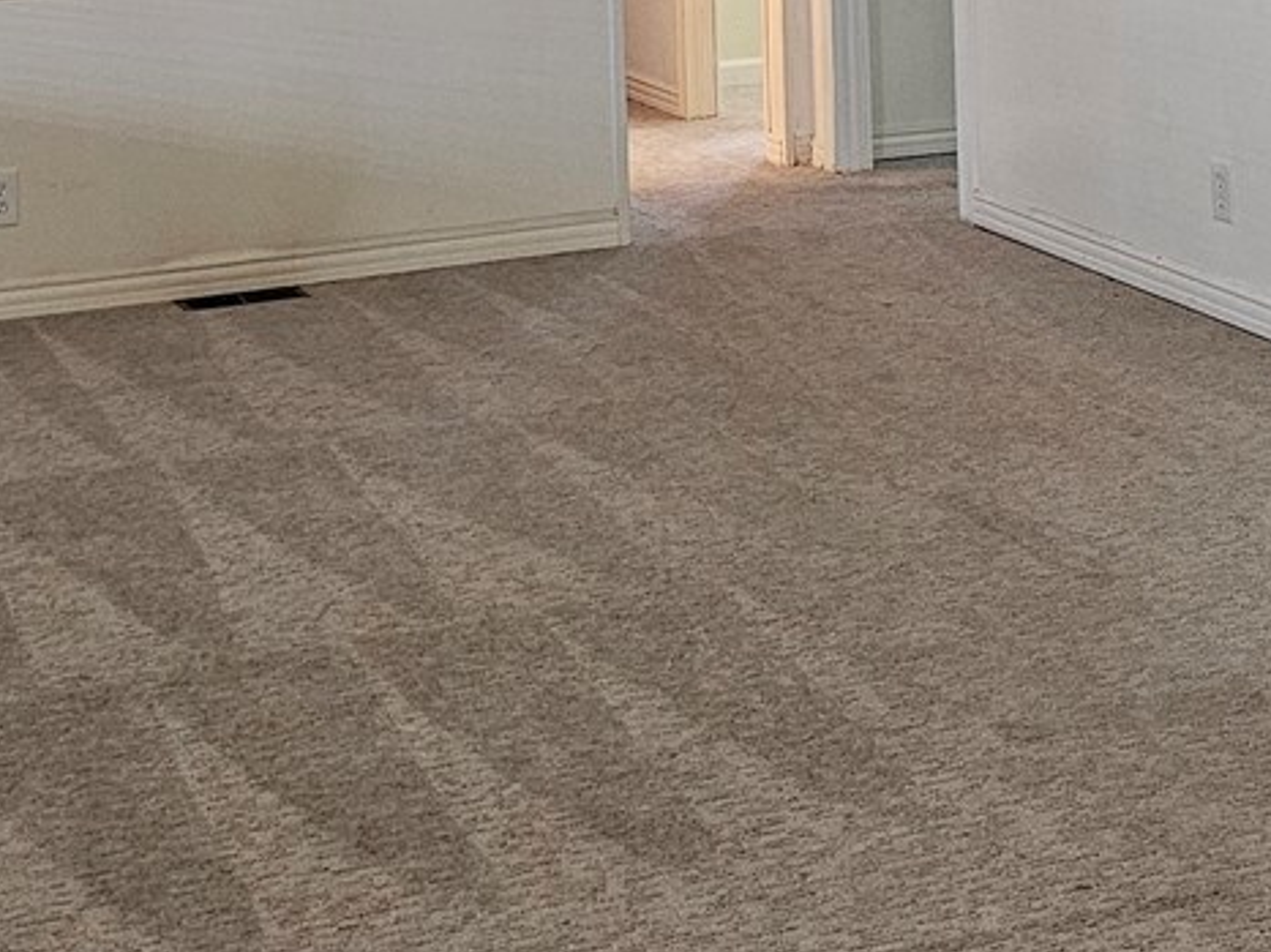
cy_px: -248
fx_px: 2899
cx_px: 816
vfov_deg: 17.6
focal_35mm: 79
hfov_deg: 24.6
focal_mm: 6.3
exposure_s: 1/120
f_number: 1.7
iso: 800
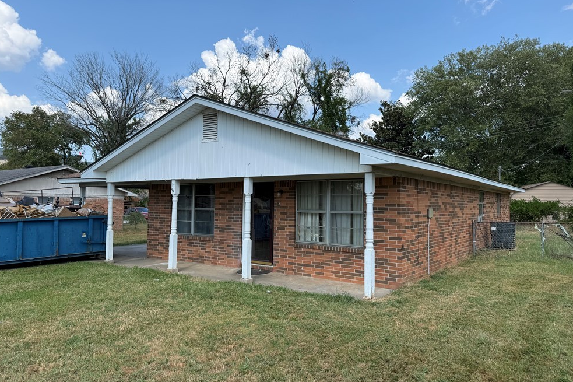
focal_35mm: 26
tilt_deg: +3.2
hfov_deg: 69.4
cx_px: 292
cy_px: 191
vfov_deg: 49.5
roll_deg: -1.1
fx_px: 414
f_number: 1.78
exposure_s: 1/3279
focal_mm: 6.76
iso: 80
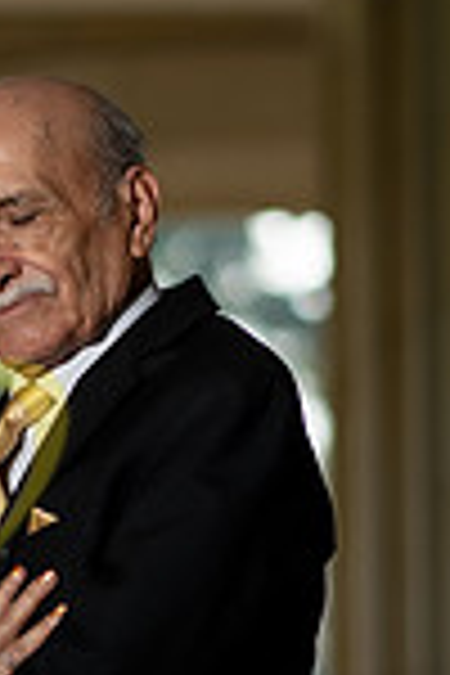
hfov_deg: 3.6
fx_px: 7162
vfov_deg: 5.4
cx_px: -140
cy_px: 693
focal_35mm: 382
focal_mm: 85
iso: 200
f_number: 2.2
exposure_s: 1/1250
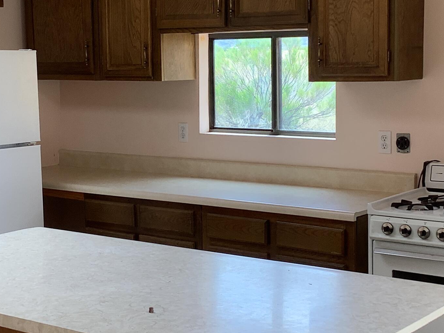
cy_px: 159
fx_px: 872
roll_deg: +1.0
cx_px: 223
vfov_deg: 21.6
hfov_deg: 28.6
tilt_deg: -7.4
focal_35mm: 68
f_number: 2.4
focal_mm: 3.3
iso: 32
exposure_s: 1/100
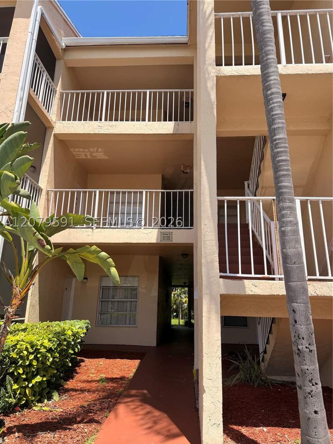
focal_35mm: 24
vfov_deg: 71.6
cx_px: 166
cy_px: 222
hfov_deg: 56.8
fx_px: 308
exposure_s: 1/3145
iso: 80
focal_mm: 6.76
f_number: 1.78
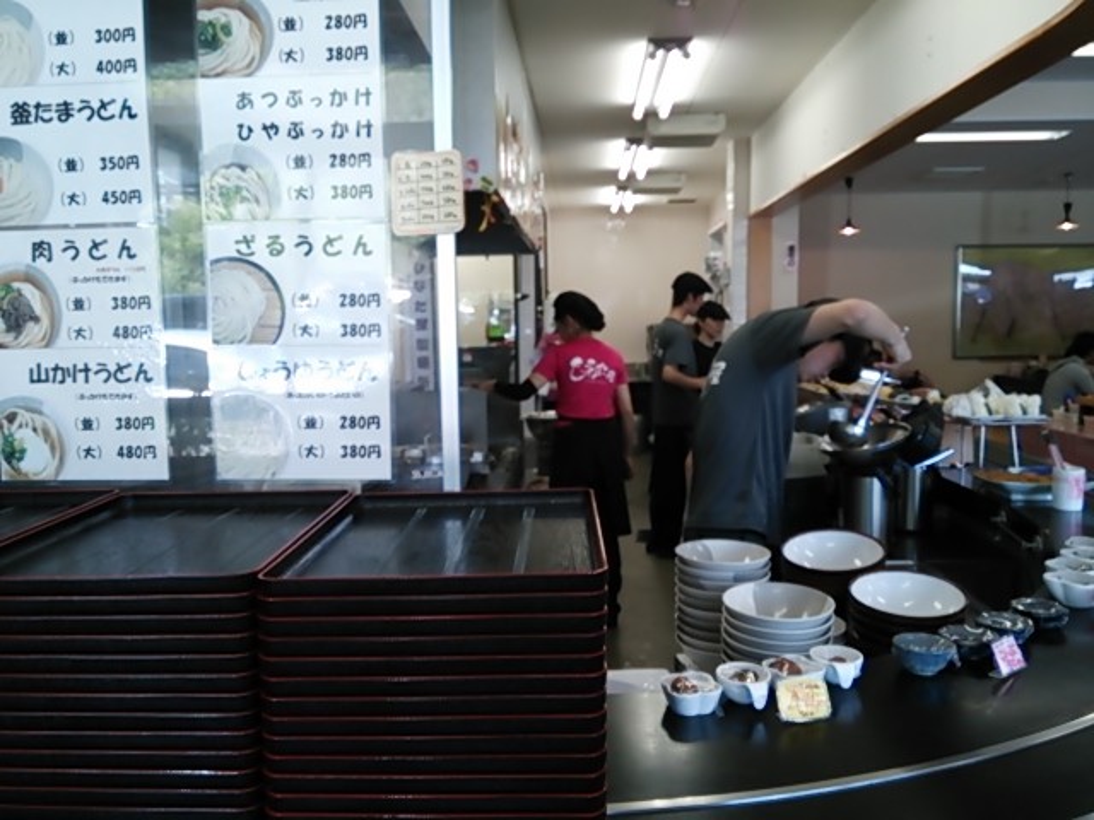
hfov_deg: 63.4
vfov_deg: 49.7
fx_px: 885
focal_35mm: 28
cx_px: 547
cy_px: 410
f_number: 2.5
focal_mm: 4.21
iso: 80
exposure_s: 1/60
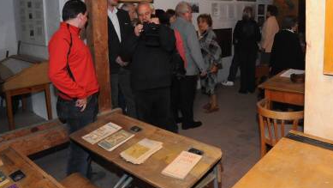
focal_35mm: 31
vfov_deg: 36.8
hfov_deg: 60.4
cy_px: 45
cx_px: 235
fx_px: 274
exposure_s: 1/60
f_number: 8
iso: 4000
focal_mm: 18
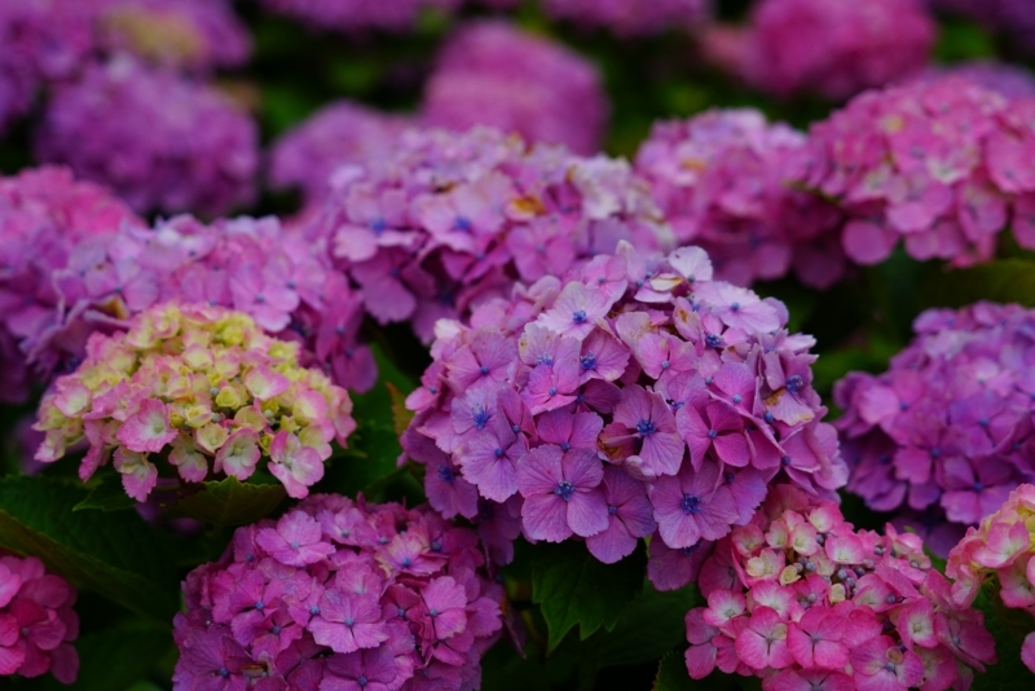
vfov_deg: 15.7
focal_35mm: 87
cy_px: 346
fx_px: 2502
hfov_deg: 23.4
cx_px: 518
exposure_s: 1/1000
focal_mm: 87
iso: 640
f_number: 5.6
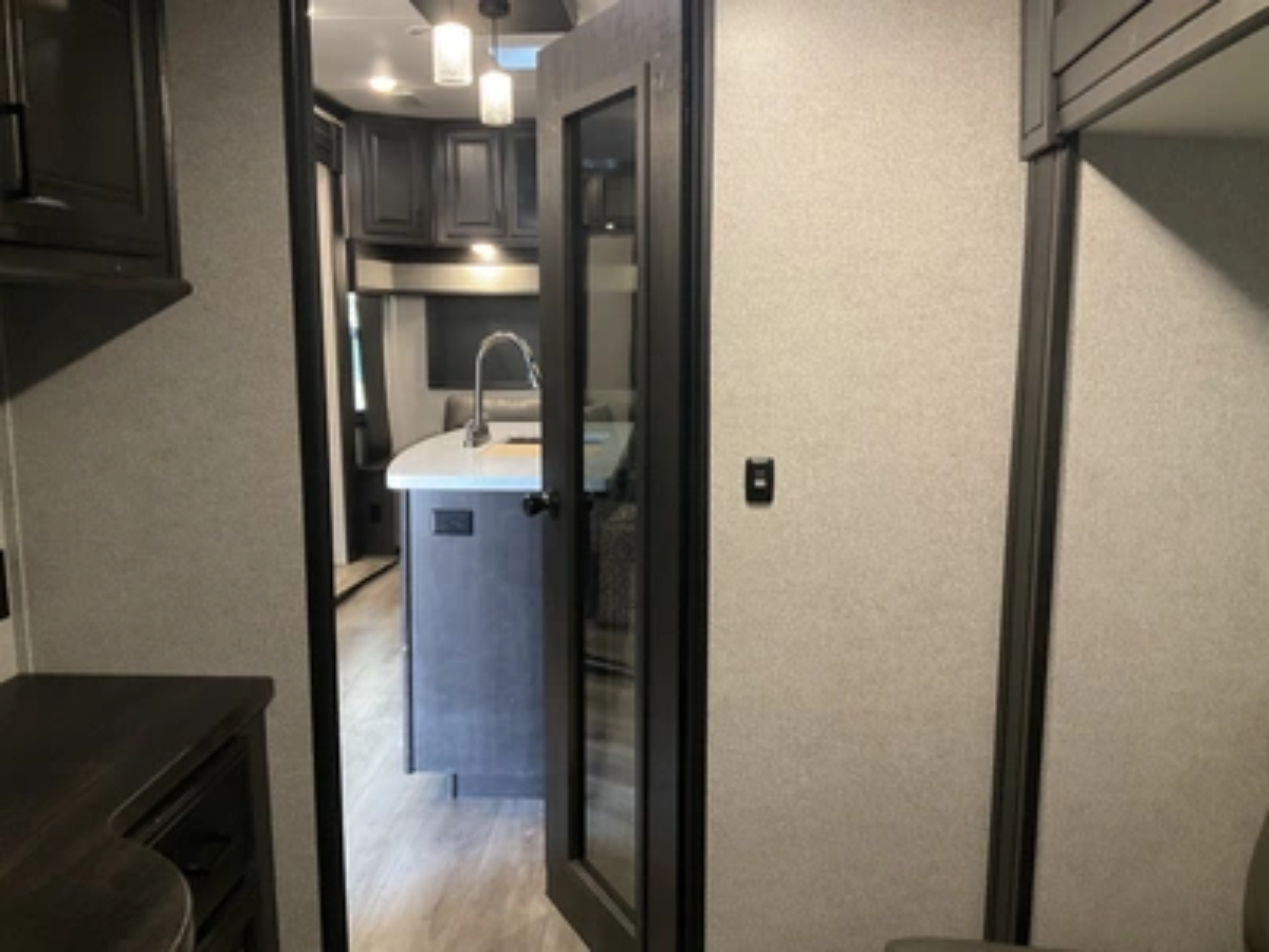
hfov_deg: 61.7
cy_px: 476
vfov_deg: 48.2
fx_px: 1063
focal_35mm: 29
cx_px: 634
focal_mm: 3
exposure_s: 1/38
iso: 320
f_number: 1.8
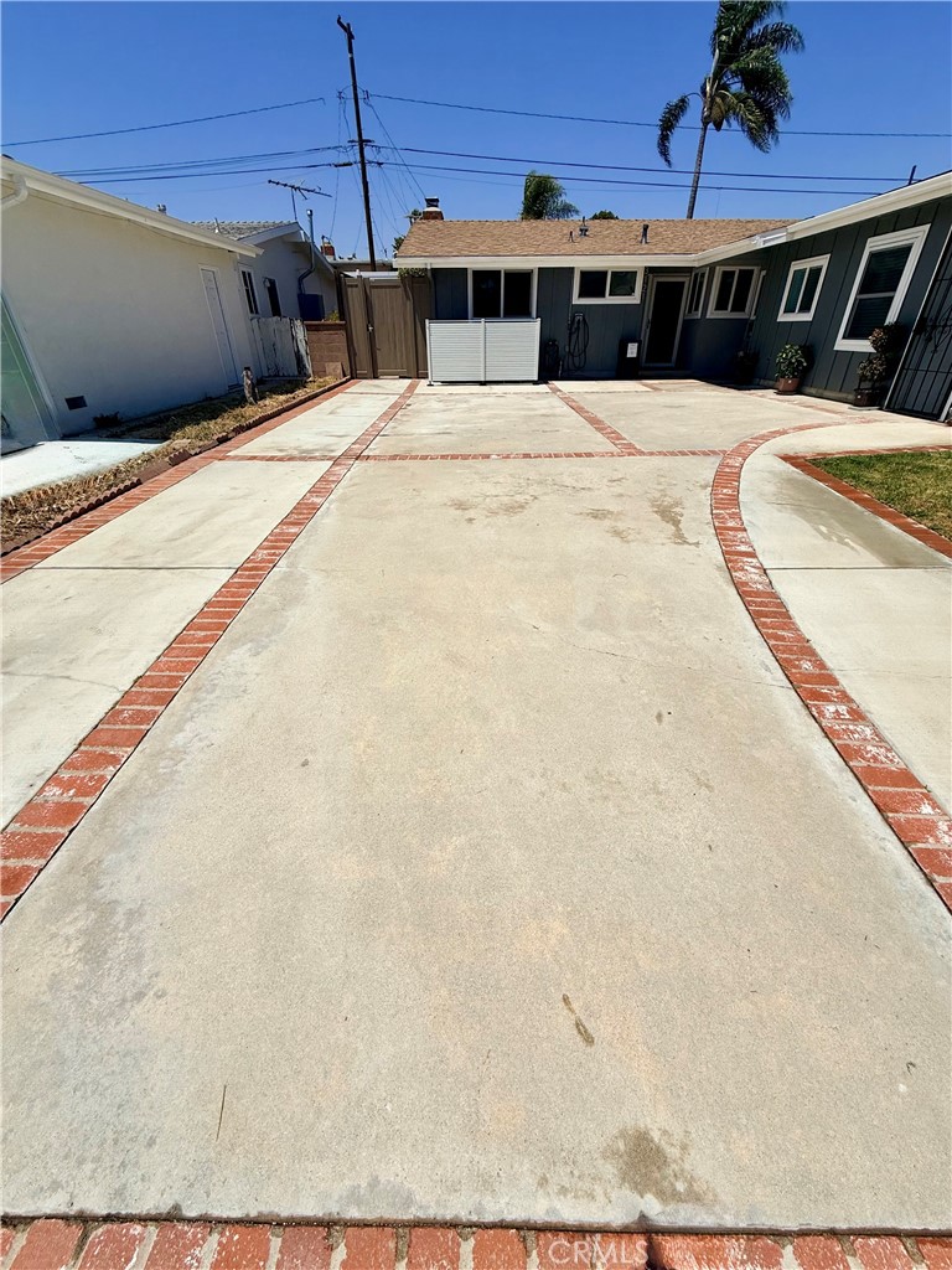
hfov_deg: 85.7
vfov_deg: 102.1
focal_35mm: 14
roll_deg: -0.9
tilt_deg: -30.8
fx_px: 513
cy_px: 635
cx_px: 476
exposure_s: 1/6173
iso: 40
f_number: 2.2
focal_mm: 2.22
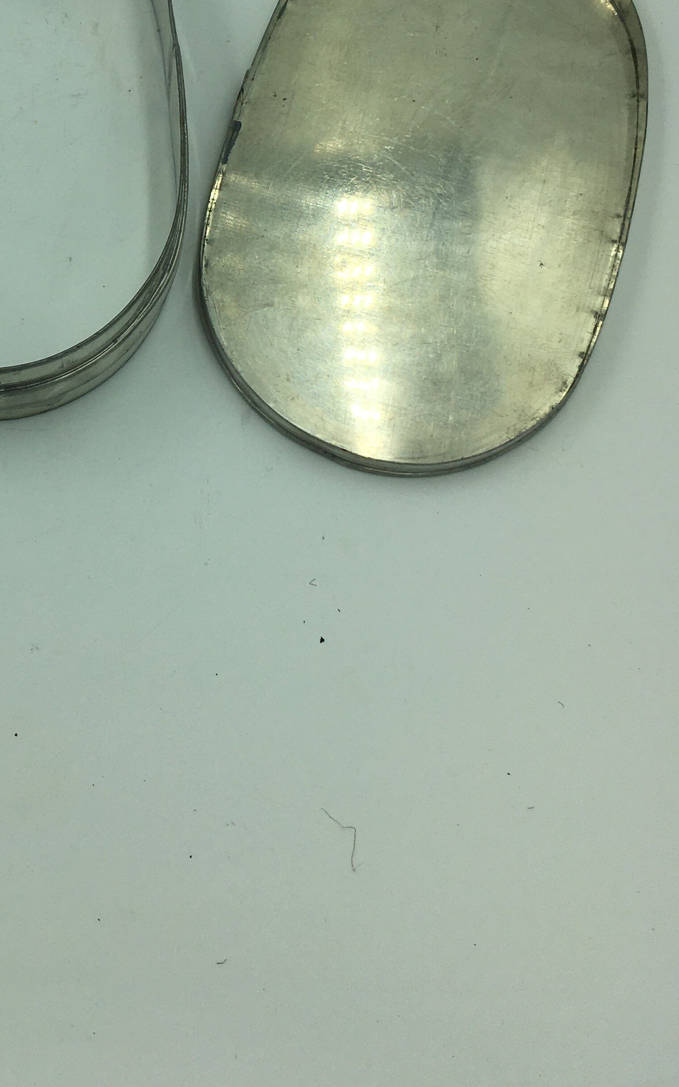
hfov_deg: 24.3
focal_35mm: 51
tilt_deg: -63.9
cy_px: 233
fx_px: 1510
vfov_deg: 38.2
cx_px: 21
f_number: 2.2
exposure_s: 1/527
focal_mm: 4.15
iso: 25
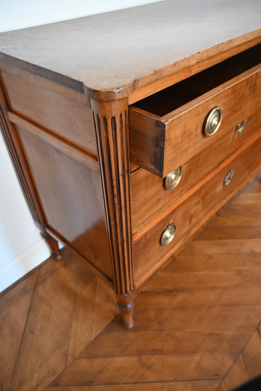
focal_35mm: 27
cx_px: 130
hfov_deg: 47.9
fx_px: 294
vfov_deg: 67.4
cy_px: 196
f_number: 3.5
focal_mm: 18
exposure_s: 1/125
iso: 3200
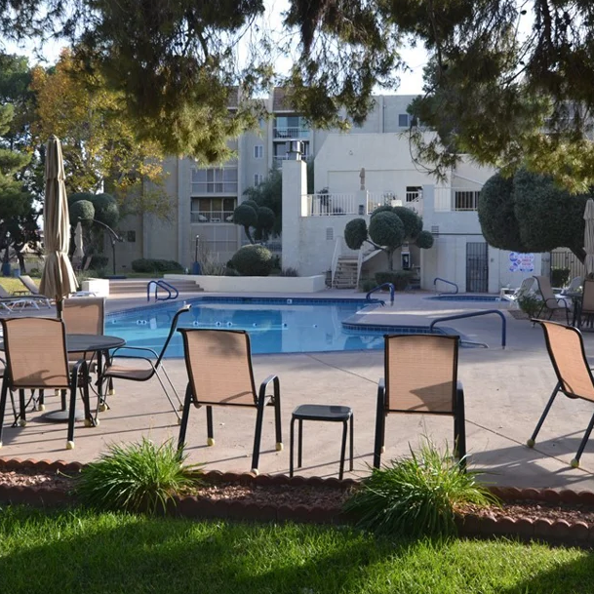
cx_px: 268
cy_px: 290
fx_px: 790
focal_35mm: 41
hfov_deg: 41.1
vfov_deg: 41.2
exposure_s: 1/125
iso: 100
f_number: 5.6
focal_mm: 19
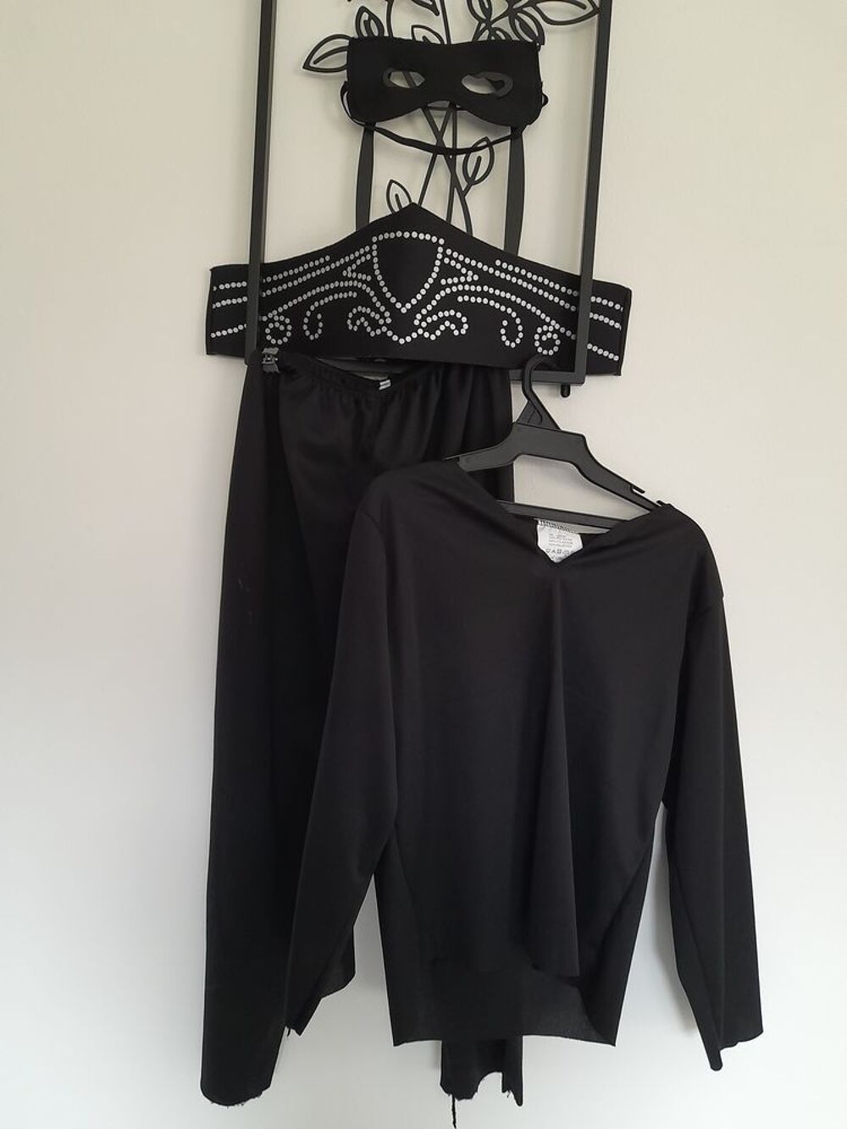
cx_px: 424
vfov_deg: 69.4
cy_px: 564
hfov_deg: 54.9
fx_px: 815
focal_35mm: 25
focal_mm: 4.6
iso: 320
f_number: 2
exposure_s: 1/33
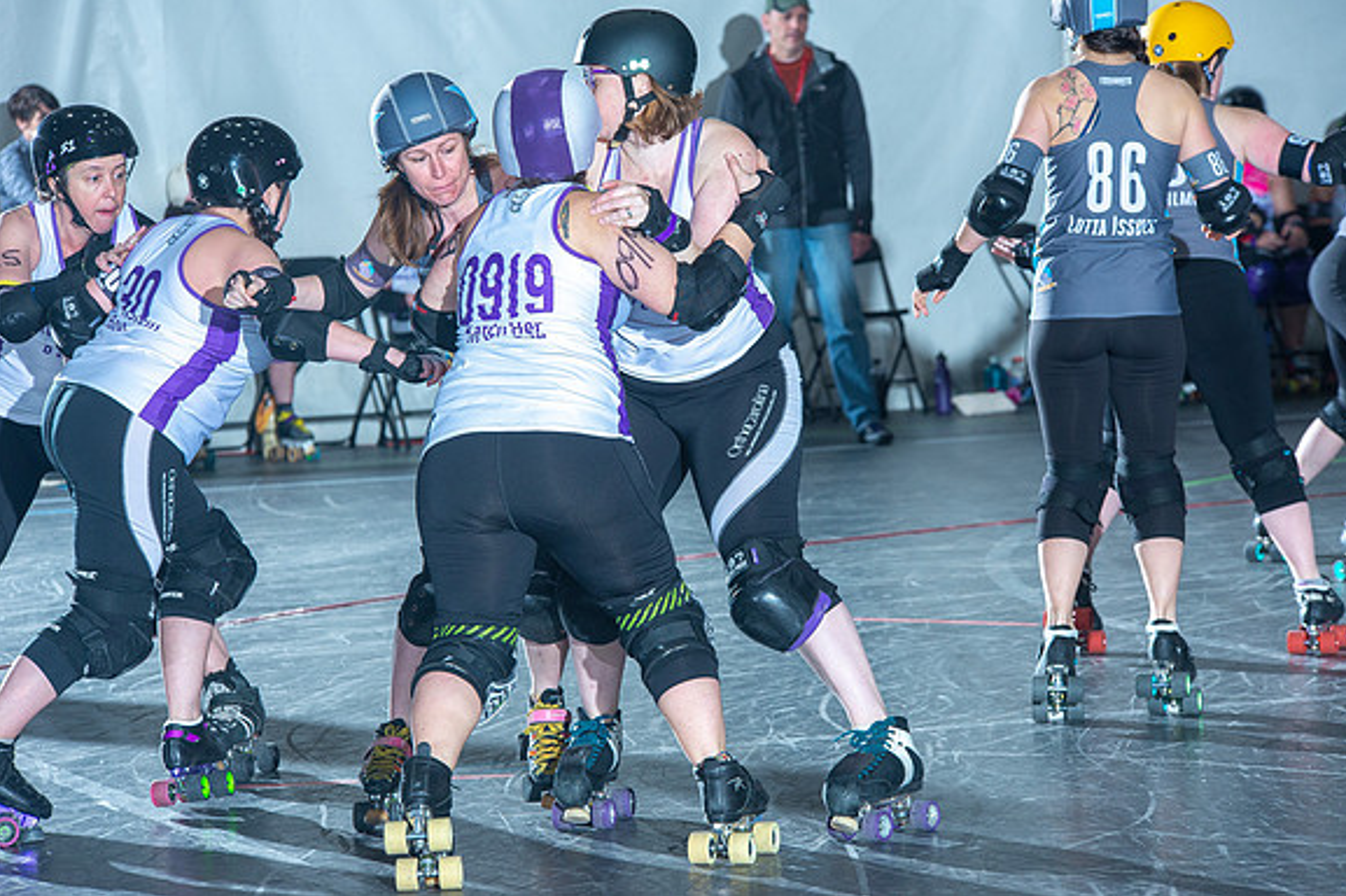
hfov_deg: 12.8
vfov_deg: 8.5
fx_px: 6016
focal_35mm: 161
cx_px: 674
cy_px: 447
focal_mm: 160
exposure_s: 1/160
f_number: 7.1
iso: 800
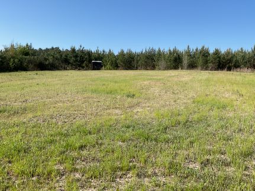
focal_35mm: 29
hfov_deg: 61.7
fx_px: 214
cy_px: 96
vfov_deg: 48.2
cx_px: 128
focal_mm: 3
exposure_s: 1/1377
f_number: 1.8
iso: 16
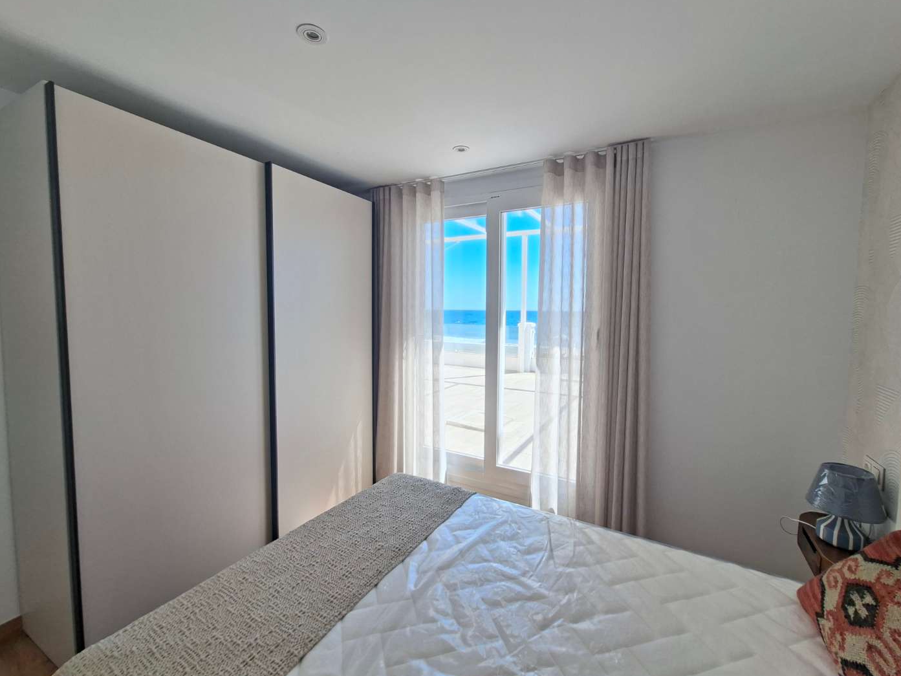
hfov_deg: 102.1
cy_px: 335
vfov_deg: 85.7
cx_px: 453
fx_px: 364
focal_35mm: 14
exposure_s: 1/163
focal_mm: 1.74
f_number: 2.2
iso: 40
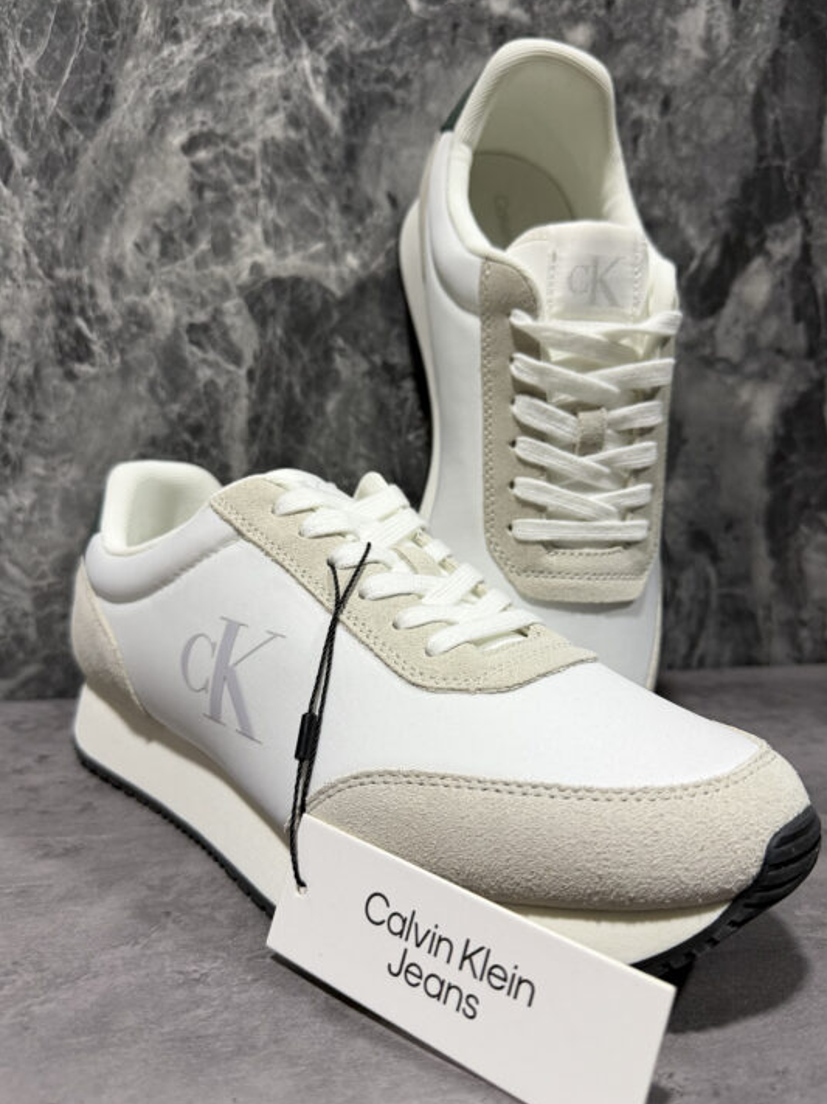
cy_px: 576
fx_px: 860
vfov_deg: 65.3
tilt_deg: -10.1
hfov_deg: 51.3
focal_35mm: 27
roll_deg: -2.3
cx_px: 428
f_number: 1.78
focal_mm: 6.76
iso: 320
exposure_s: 1/60
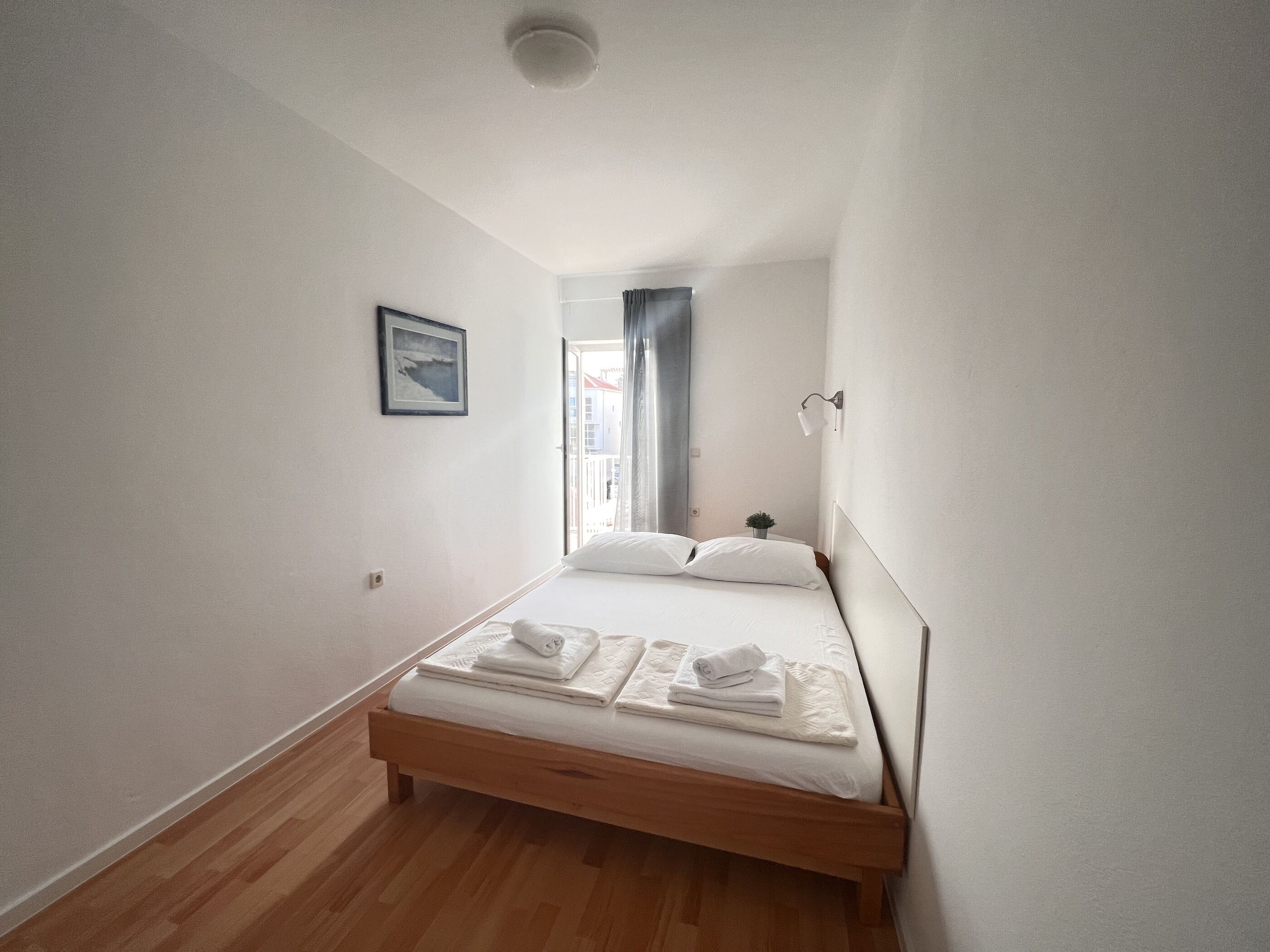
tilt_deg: -7.0
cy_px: 476
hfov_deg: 106.2
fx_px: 477
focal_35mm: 13
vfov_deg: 89.9
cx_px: 635
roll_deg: -0.8
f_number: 1.8
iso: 80
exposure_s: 1/99
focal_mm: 1.57
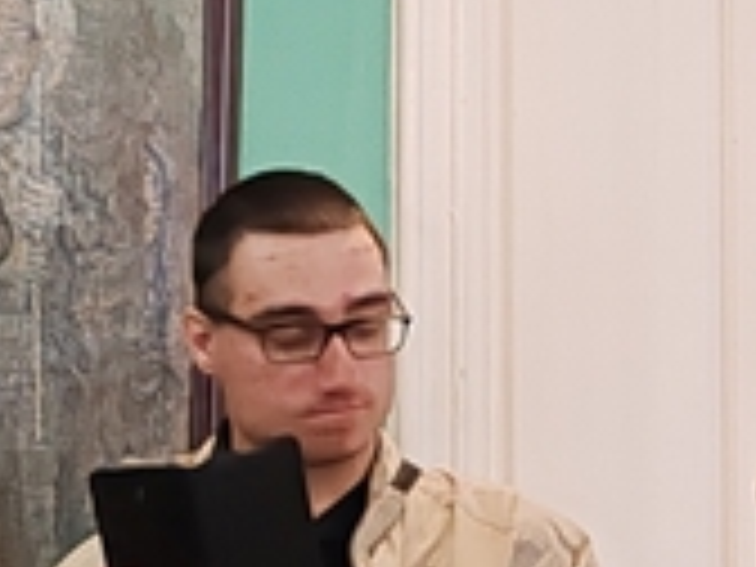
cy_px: 369
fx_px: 3604
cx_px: 1138
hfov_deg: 11.5
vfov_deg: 9.0
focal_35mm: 165
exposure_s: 1/100
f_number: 1.9
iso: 1600
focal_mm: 6.12
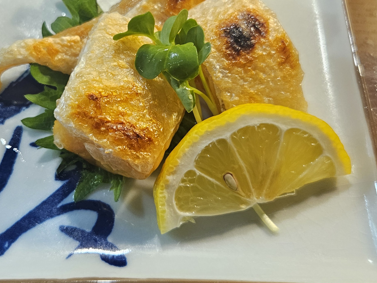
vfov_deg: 45.1
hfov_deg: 58.0
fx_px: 338
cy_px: 107
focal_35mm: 31
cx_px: 154
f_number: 1.8
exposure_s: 1/101
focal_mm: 5.4
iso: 160
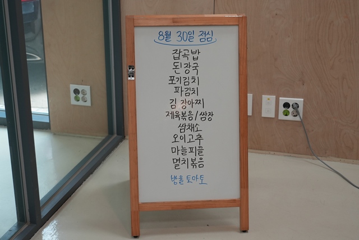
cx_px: 180
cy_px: 120
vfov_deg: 24.6
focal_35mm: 55
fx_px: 549
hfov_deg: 36.2
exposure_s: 1/250
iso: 800
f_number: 4
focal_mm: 37
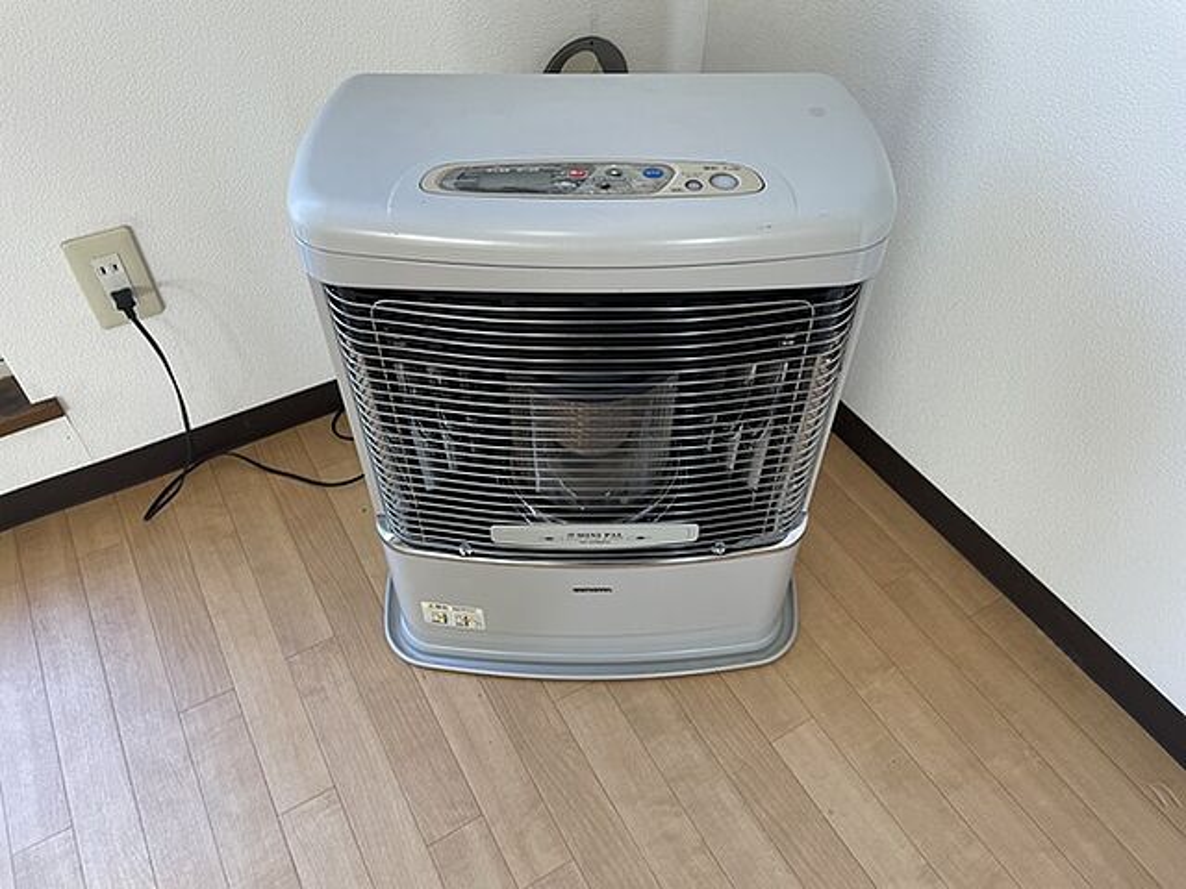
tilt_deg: -46.2
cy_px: 444
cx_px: 593
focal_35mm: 26
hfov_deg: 67.3
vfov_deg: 53.1
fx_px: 891
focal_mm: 4.2
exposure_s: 1/100
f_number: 1.6
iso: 50
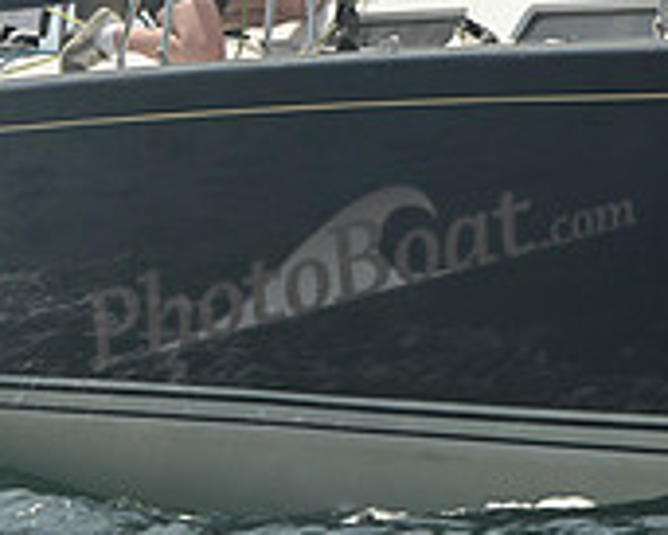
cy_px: 10
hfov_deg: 4.7
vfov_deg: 3.7
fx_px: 8190
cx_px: 840
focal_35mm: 414
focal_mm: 130
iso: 320
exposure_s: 1/1250
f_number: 8
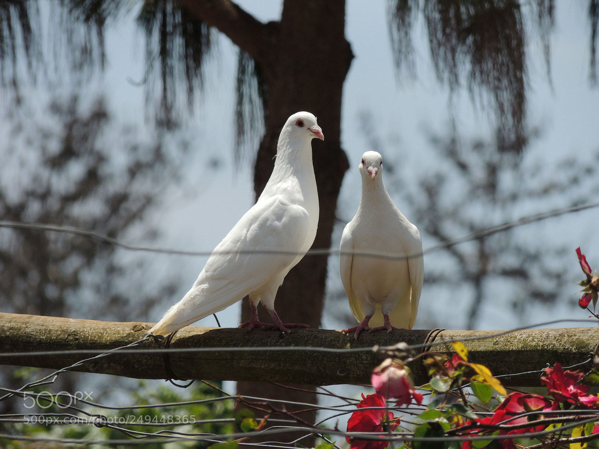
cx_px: 300
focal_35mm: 600
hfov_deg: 3.3
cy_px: 224
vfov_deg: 2.5
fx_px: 10382
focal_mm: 107
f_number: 4.9
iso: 100
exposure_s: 1/800
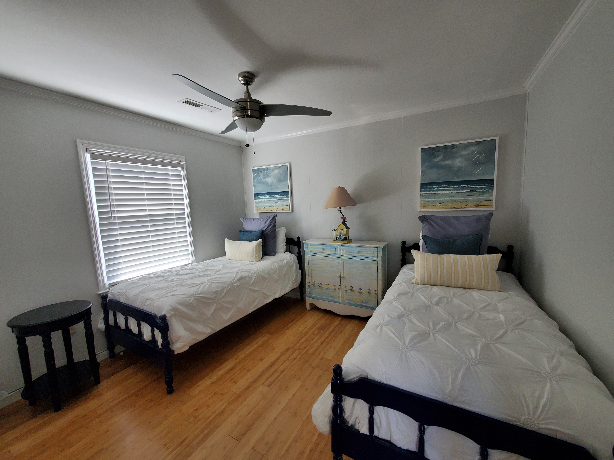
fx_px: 231
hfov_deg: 106.2
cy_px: 230
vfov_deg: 89.9
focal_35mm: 13
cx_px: 307
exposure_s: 1/59
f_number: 2.2
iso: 125
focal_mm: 1.8
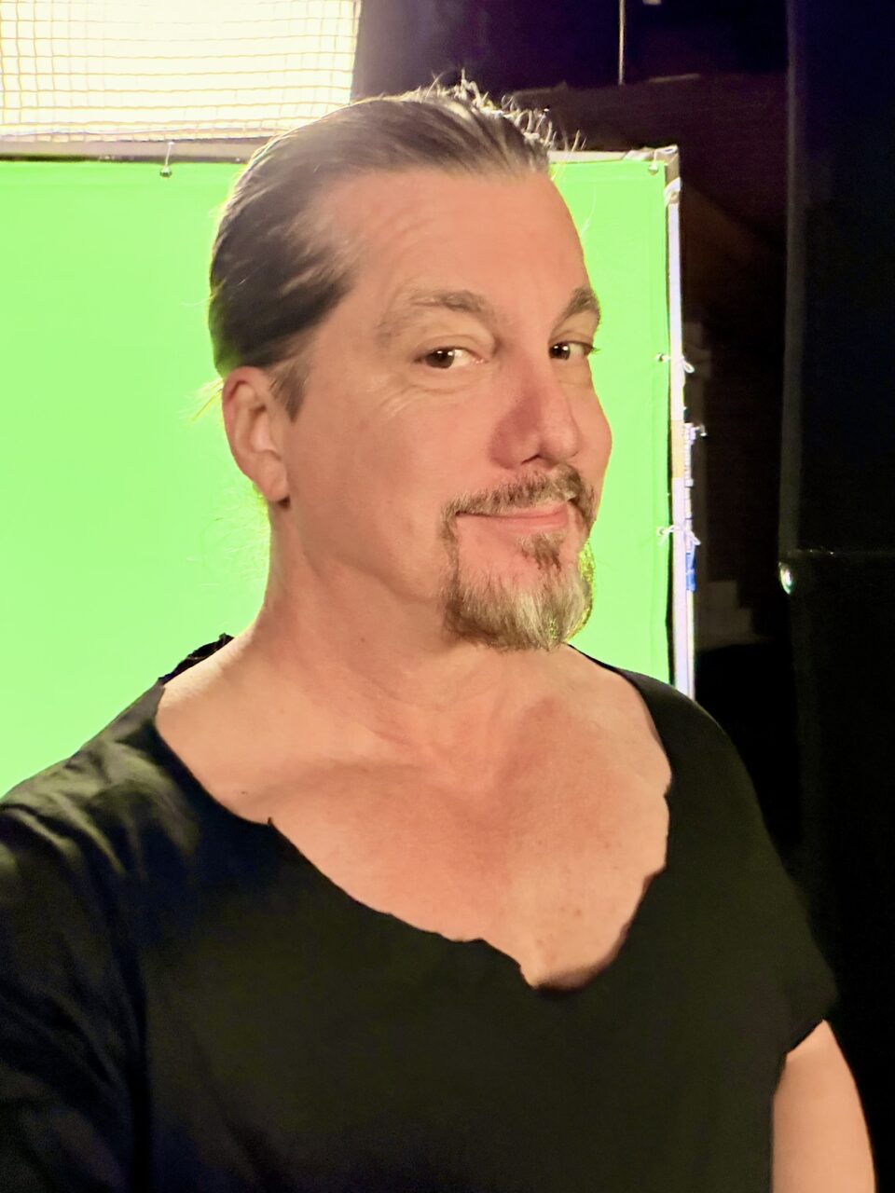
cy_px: 596
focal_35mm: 30
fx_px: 1034
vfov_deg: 60.0
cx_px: 448
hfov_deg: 46.8
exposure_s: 1/42
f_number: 1.9
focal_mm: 2.71
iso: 320
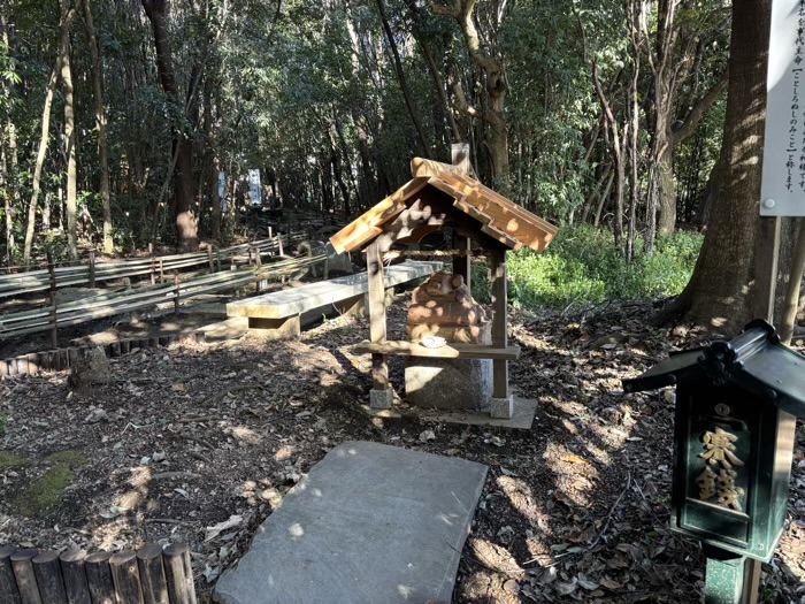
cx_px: 402
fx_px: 605
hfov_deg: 67.3
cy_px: 302
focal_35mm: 26
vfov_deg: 53.1
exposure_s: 1/99
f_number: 1.6
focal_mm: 5.96
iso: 125
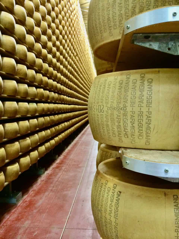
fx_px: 207
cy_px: 120
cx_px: 90
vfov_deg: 60.0
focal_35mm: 30
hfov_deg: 46.8
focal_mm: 4.1
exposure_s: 1/30
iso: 250
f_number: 2.2
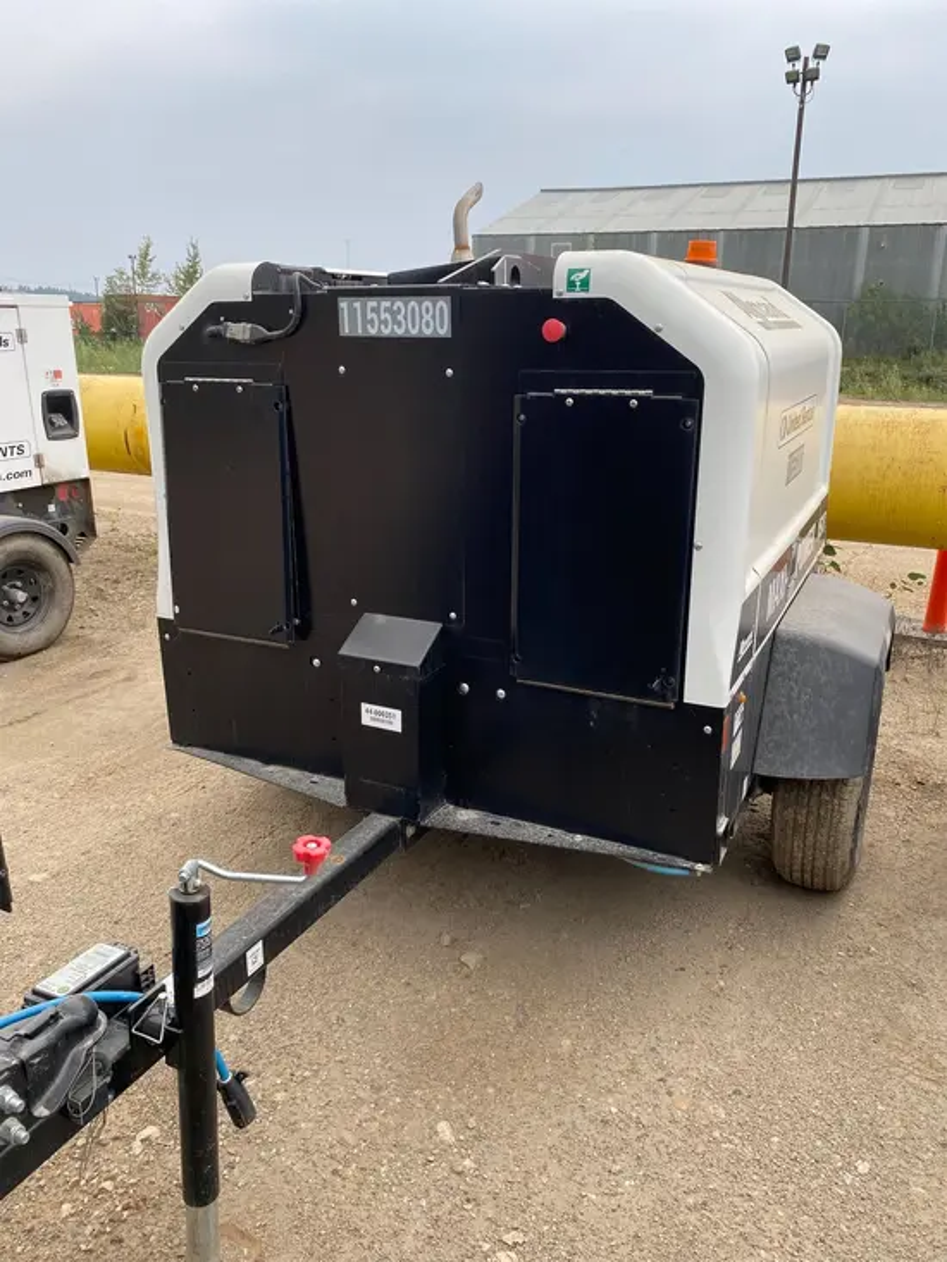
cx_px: 474
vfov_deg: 67.3
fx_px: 948
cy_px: 631
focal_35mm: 26
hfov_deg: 53.1
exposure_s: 1/491
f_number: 1.8
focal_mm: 4.25
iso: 32
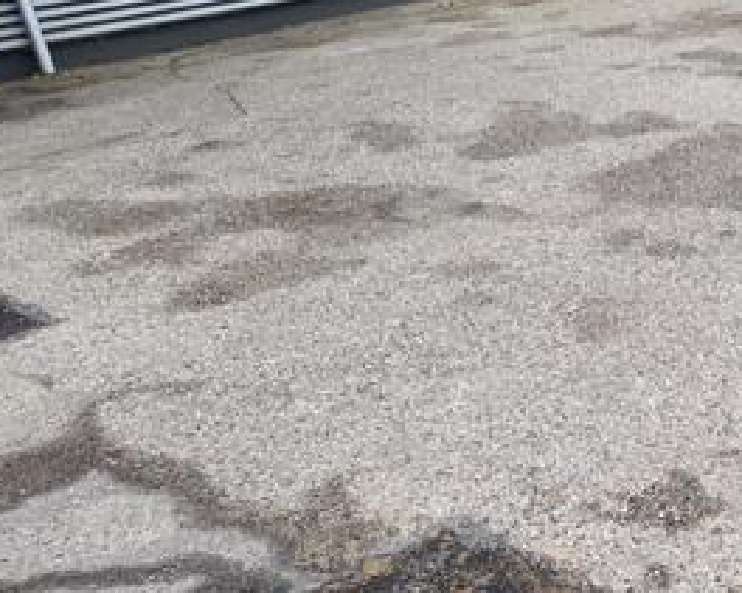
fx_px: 1120
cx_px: 711
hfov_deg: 34.0
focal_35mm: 51
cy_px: 374
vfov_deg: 29.5
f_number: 1.7
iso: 160
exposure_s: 1/100
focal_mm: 6.25
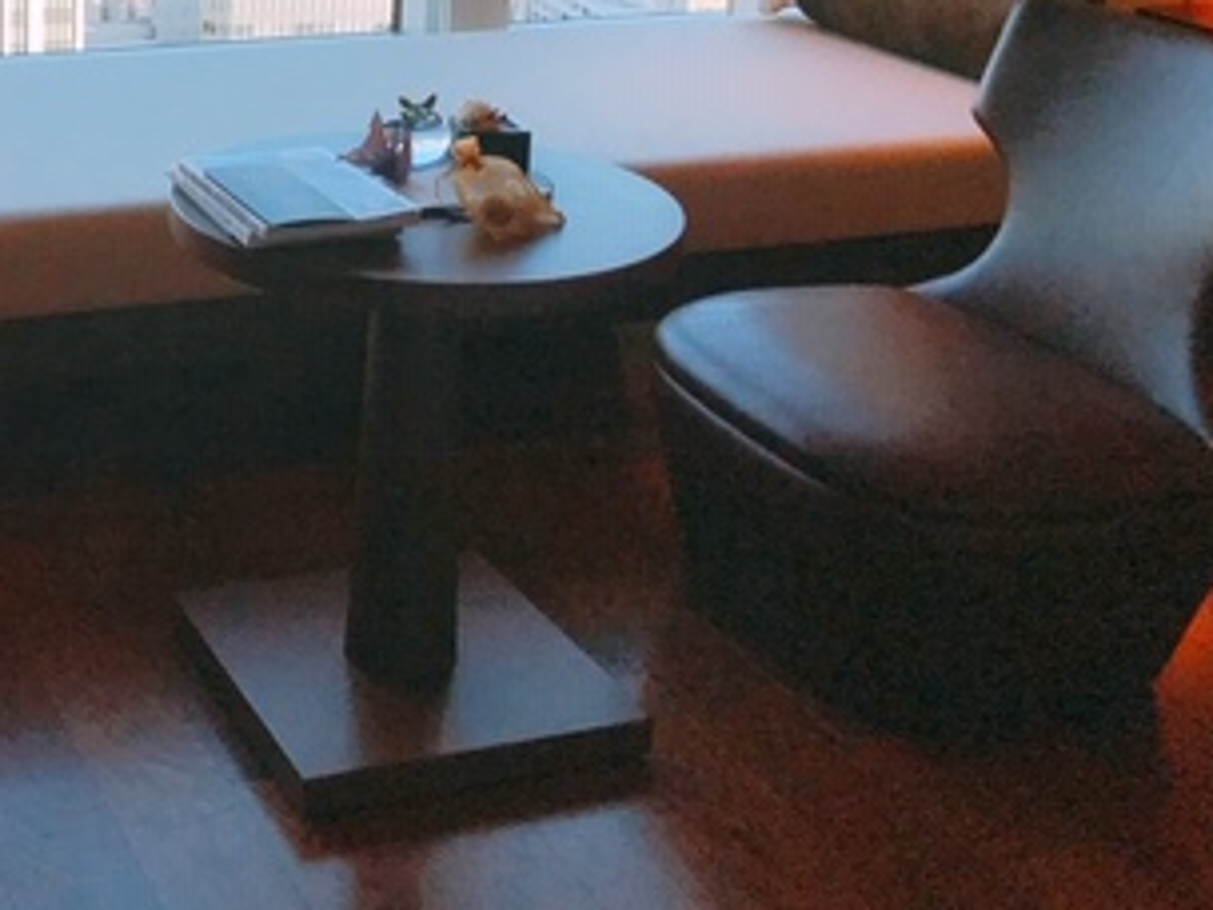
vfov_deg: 24.2
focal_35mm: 59
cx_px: 108
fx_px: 2067
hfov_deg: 31.1
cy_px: 108
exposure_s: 1/544
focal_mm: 3.99
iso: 20
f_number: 1.8
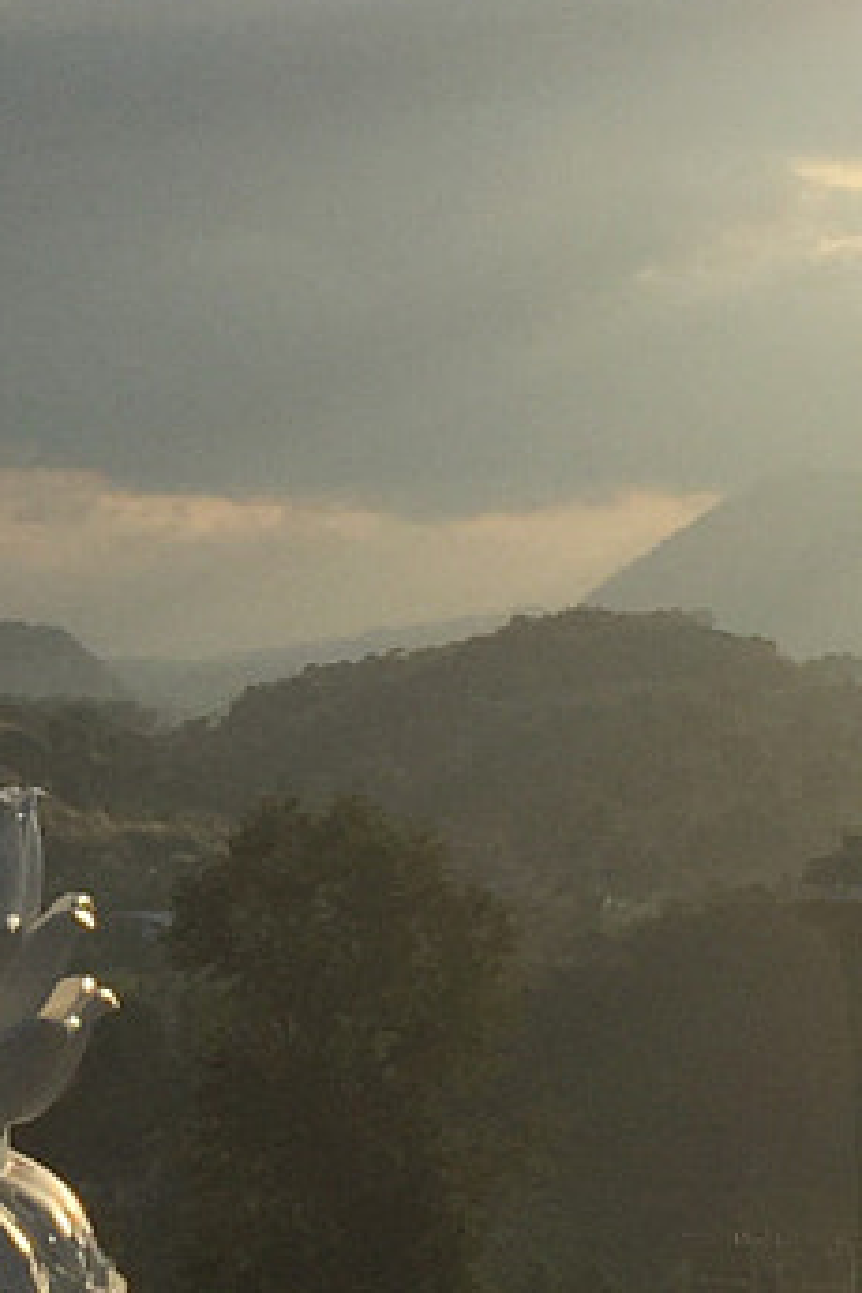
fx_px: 5028
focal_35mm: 140
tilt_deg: +6.8
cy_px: 154
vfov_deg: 14.5
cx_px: -187
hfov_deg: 9.7
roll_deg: +1.4
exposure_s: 1/4950
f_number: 2.2
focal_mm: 4.15
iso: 32
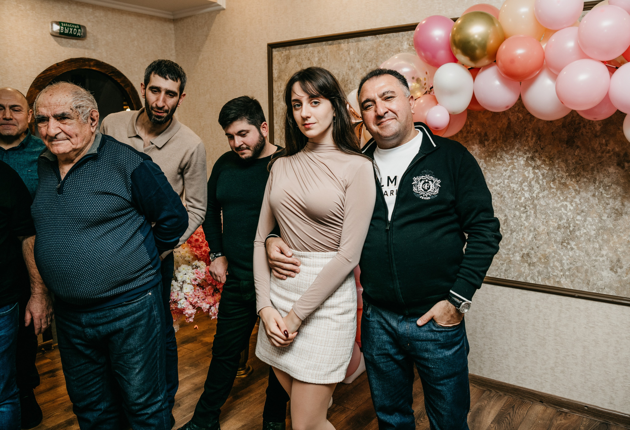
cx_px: 348
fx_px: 521
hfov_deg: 62.1
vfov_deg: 44.8
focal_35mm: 30
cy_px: 199
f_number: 4
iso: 125
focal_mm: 27
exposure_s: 1/160
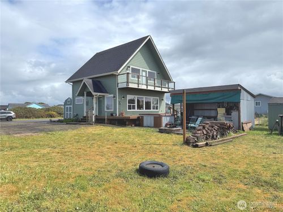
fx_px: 196
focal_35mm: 24
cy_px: 106
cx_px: 142
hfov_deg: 71.6
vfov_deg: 56.8
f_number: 1.78
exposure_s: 1/6173
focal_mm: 6.76
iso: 80
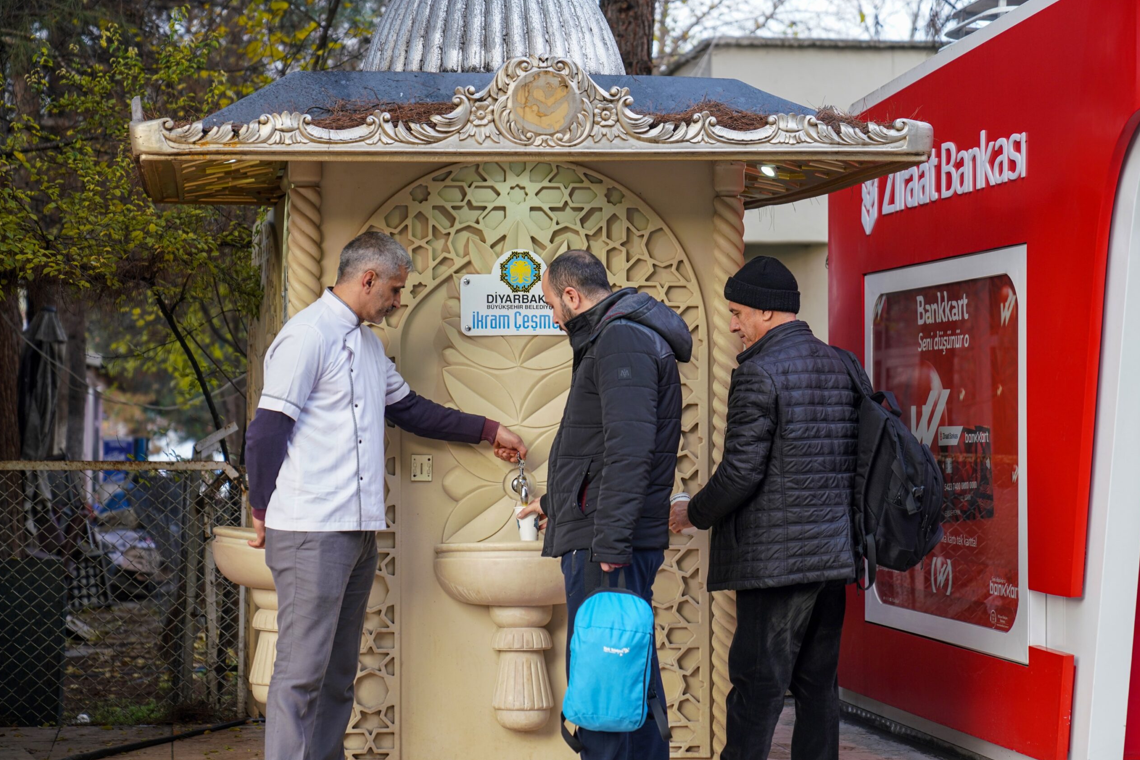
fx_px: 2248
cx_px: 567
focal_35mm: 71
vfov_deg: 19.2
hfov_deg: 28.5
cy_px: 379
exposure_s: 1/200
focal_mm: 70
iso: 250
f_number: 2.8
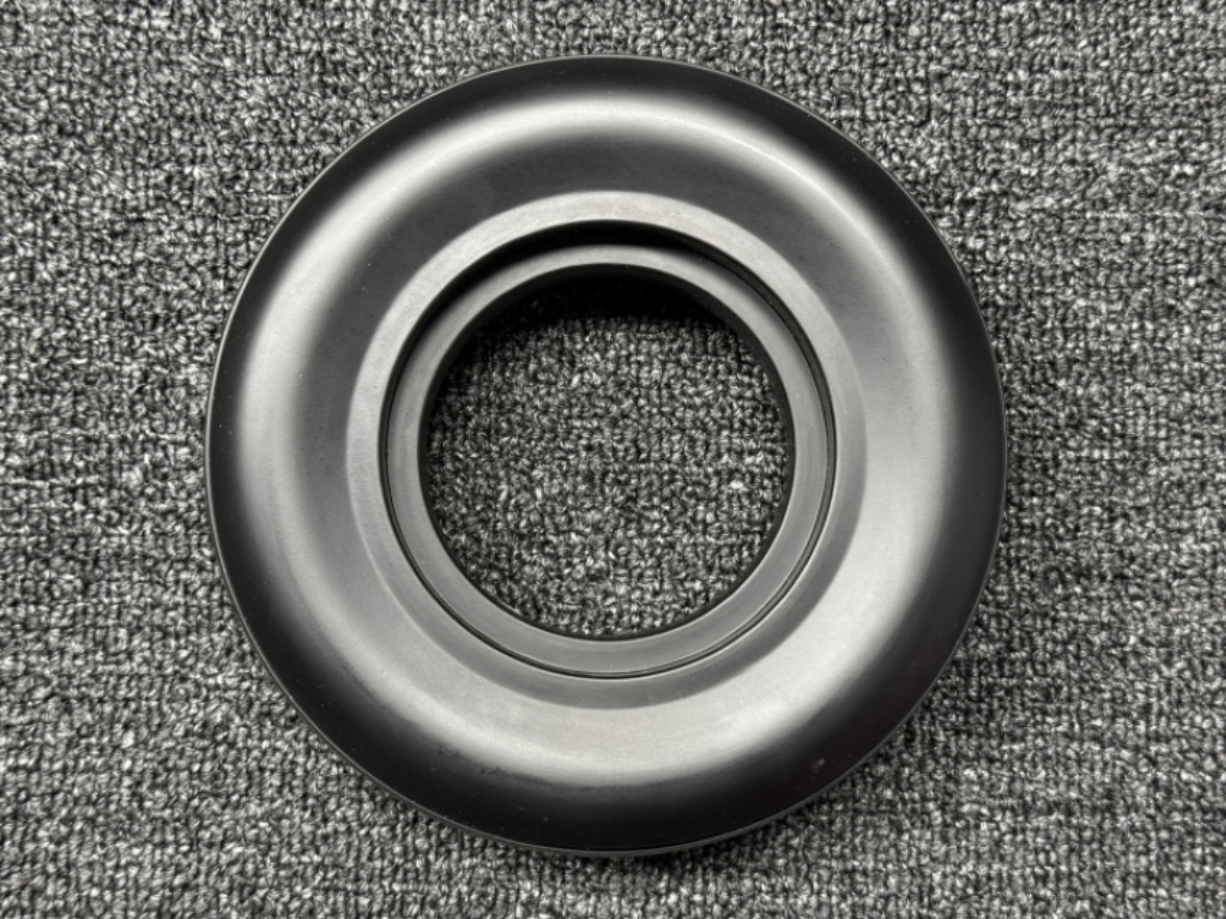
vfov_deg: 30.3
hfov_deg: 39.7
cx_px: 613
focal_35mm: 48
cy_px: 460
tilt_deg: -86.9
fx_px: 1700
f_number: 1.78
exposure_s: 1/50
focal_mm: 6.76
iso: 200
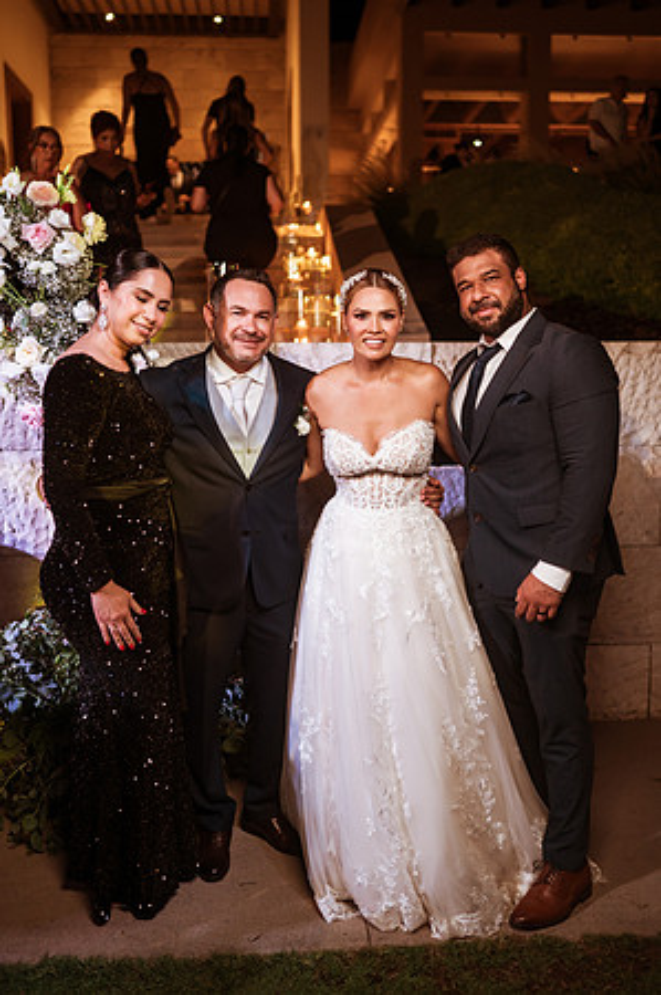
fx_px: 966
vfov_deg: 54.5
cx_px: 330
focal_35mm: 35
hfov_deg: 37.8
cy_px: 498
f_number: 1.8
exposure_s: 1/160
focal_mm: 35
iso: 1250
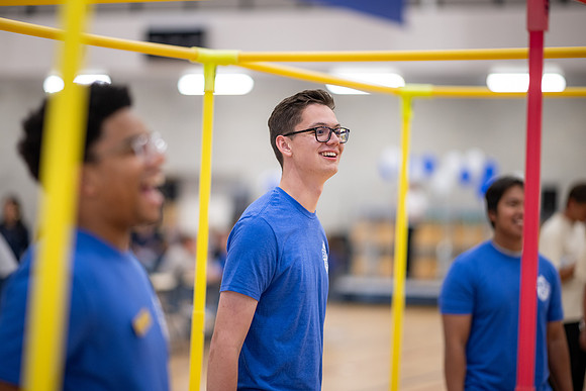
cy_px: 189
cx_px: 288
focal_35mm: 109
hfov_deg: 18.7
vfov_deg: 12.6
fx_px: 1777
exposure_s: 1/250
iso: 800
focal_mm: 105
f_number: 1.4
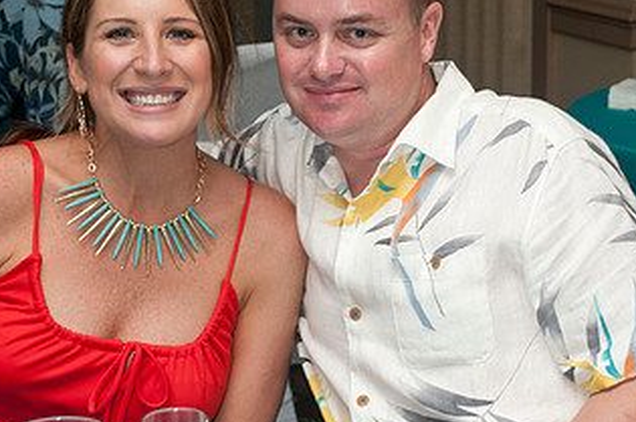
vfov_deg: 13.0
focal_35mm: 105
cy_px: 175
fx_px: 1852
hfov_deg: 19.5
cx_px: 327
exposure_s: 1/160
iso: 400
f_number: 5.6
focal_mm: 38
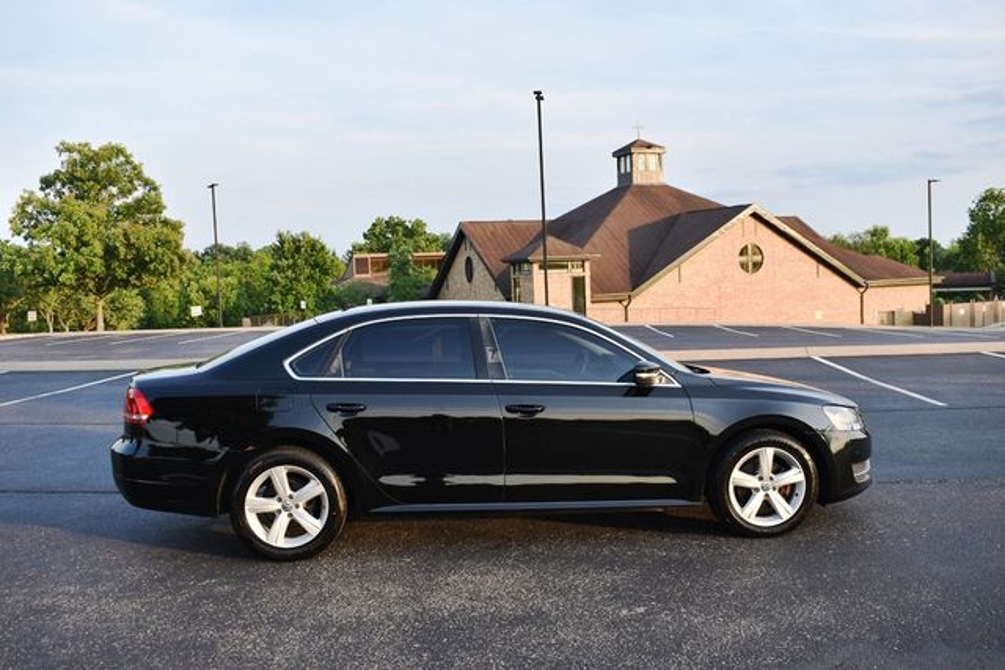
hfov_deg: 57.2
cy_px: 335
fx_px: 921
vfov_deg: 40.0
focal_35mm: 33
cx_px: 502
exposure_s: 1/250
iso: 250
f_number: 5.6
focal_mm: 22
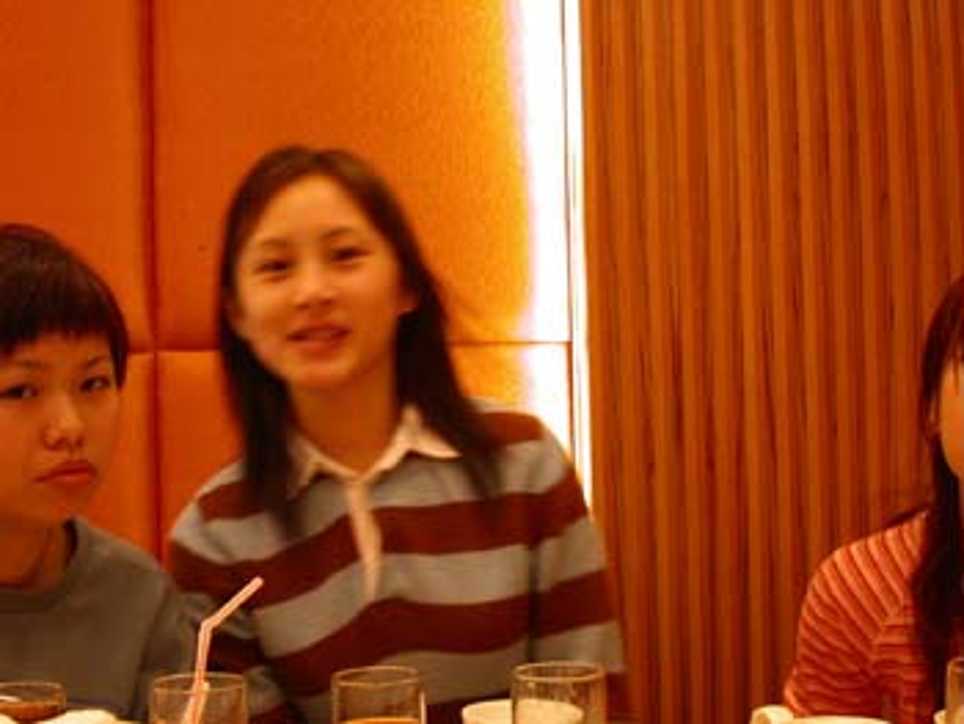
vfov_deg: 26.6
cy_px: 362
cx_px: 482
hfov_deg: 34.9
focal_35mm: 55
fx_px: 1533
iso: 200
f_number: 3.5
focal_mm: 11.3
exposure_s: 1/30
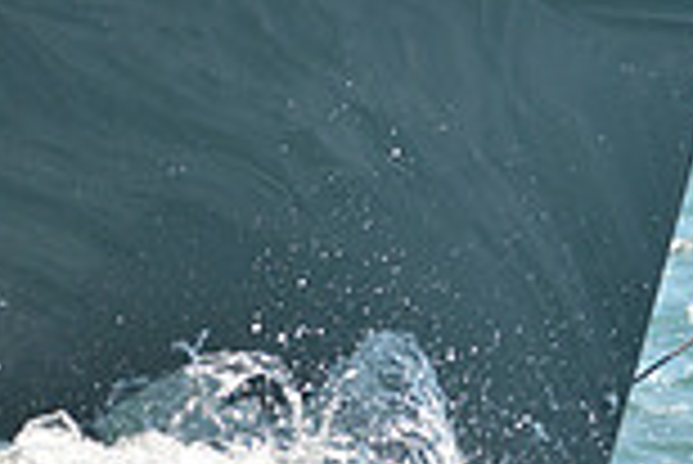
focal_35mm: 755
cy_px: -146
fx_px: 14547
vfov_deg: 1.8
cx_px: 765
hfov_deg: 2.7
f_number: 4.5
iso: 280
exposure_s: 1/1000
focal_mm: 200
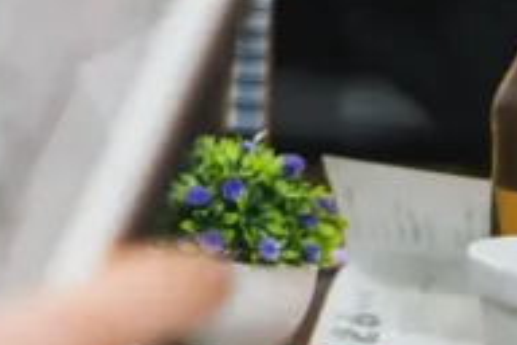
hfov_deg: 9.6
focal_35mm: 187
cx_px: -770
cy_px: -317
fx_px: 2685
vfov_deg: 7.1
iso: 100
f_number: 1.6
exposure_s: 1/80
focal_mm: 35
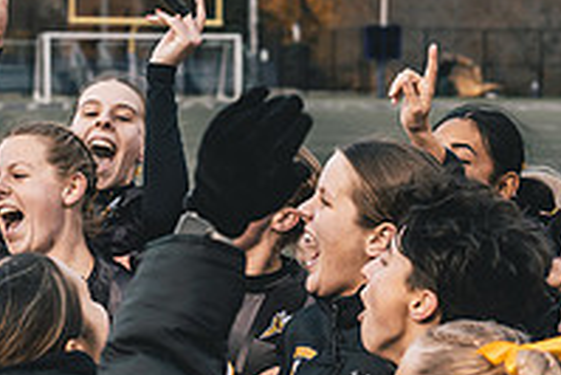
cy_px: 306
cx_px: 234
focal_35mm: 107
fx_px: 1669
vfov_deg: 12.8
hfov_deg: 19.1
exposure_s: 1/1600
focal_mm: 35
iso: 800
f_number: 2.8
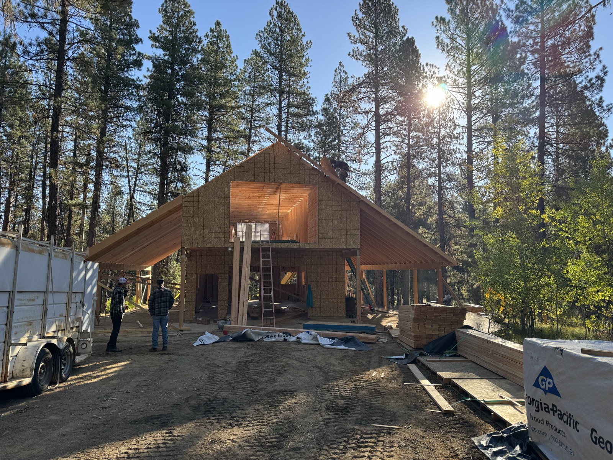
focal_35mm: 24
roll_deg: +0.2
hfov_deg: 71.6
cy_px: 230
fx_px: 425
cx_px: 306
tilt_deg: +5.4
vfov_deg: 56.8
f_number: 1.78
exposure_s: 1/966
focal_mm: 6.76
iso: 80
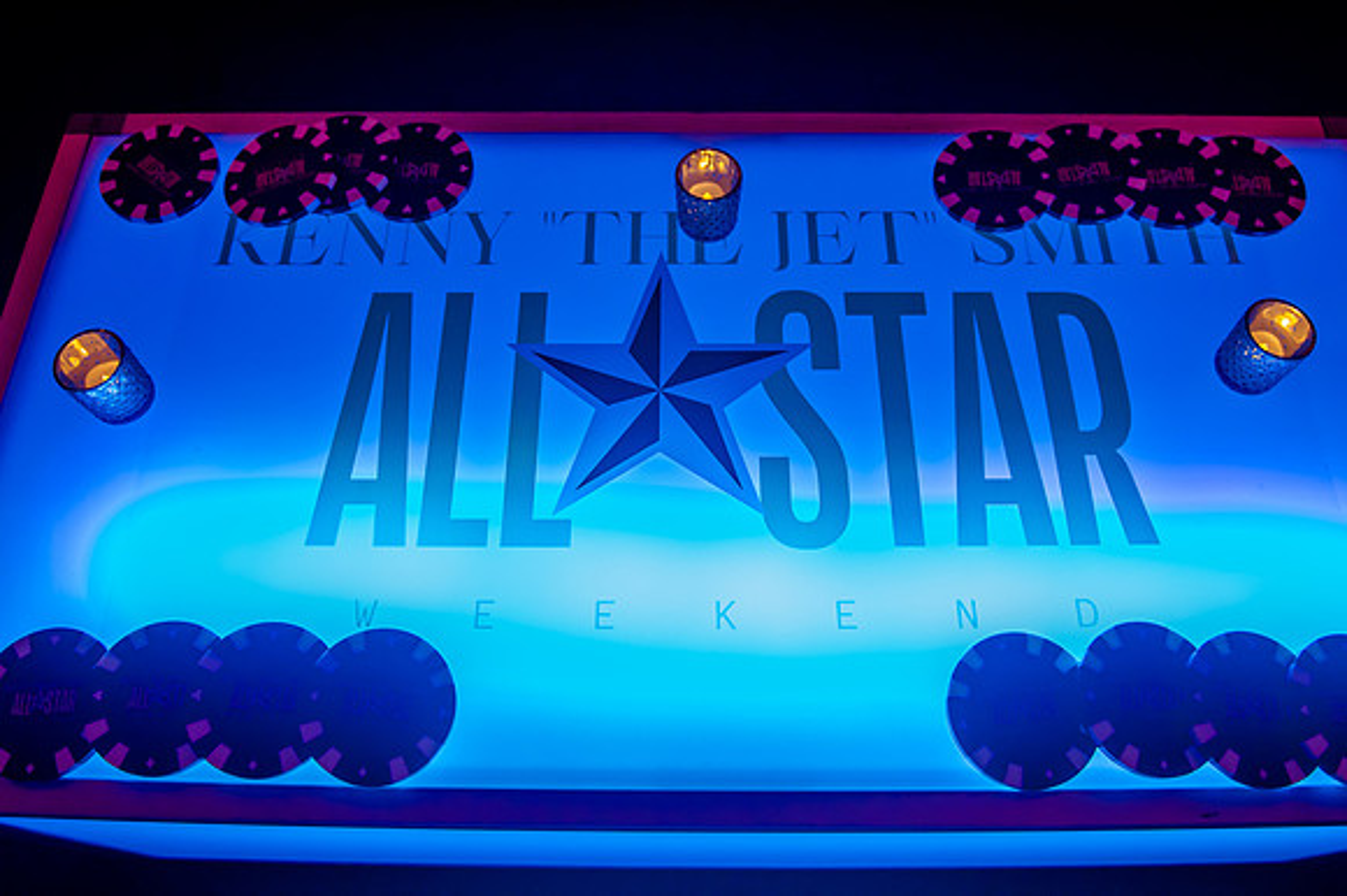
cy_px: 348
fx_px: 1098
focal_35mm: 29
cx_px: 674
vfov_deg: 44.1
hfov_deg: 63.1
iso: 1250
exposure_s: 1/800
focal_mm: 24
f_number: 2.8
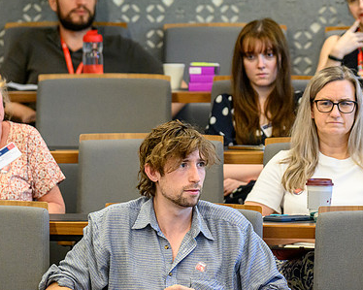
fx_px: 3544
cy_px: 150
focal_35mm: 330
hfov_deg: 5.9
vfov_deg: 4.7
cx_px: 192
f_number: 2.8
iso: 4000
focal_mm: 150
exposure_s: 1/250
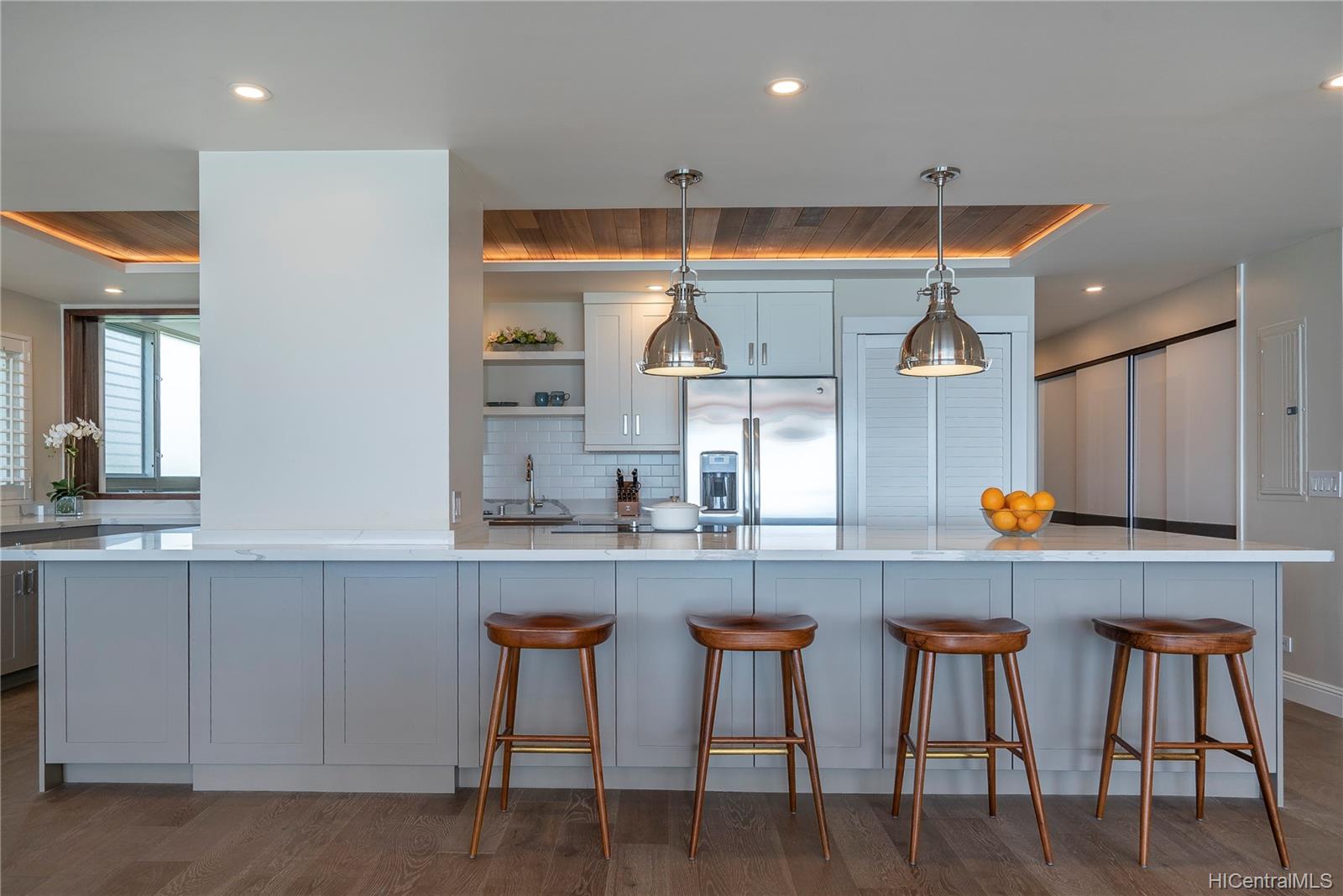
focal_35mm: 24
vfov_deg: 53.2
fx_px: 896
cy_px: 448
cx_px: 672
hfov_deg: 73.7
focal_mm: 24
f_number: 8
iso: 250
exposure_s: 1/50
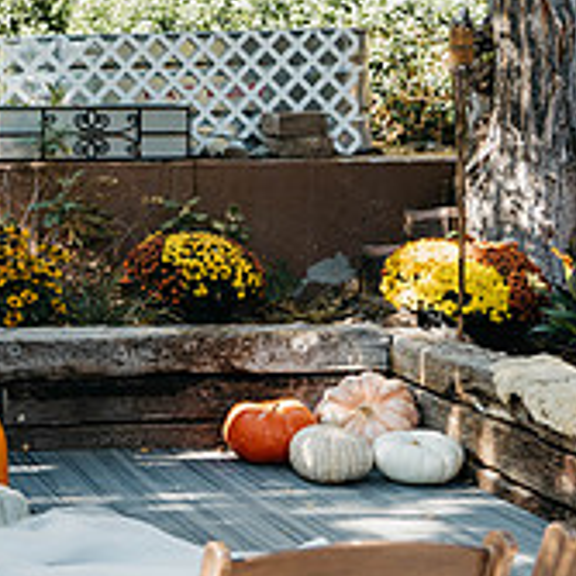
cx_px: -271
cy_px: 176
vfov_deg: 18.4
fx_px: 1770
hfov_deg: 16.9
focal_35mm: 94
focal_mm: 30
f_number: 2.8
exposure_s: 1/400
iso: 160
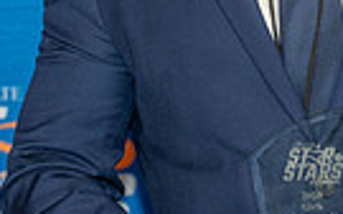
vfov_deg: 4.9
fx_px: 2493
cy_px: -11
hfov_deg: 7.9
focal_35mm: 267
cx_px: 219
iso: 320
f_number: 3.5
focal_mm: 61
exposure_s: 1/125
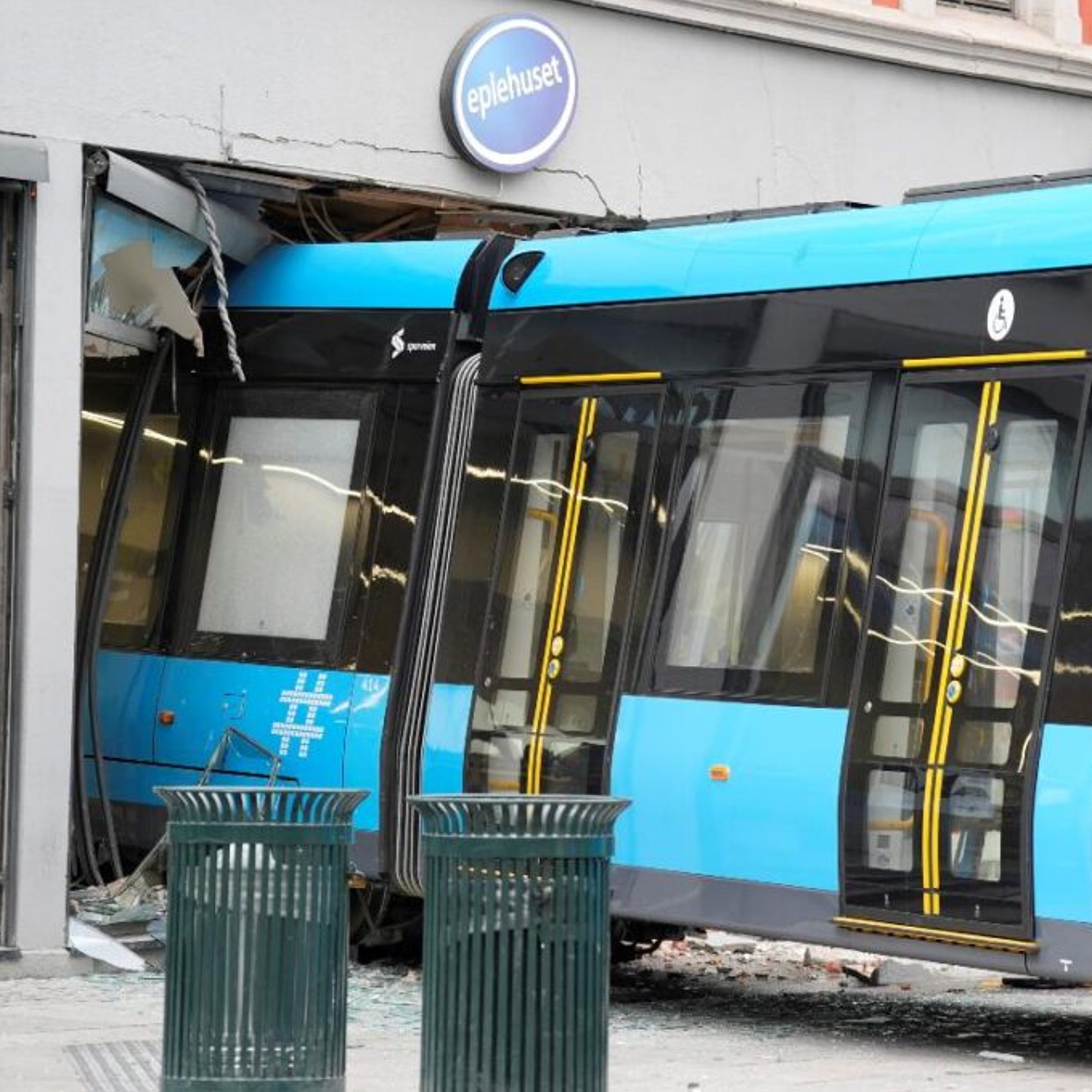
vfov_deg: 10.9
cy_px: 545
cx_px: 705
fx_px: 5710
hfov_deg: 10.9
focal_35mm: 160
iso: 400
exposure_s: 1/125
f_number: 4
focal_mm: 125
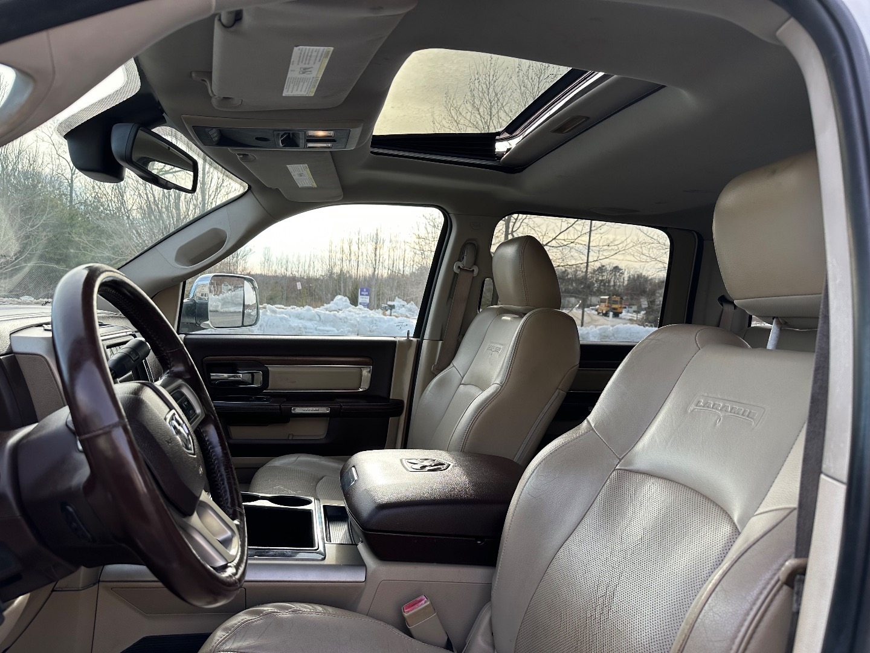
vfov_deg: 56.8
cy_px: 326
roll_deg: -4.5
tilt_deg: -3.0
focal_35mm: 24
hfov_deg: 71.6
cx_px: 435
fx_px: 603
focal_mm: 6.86
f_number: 1.78
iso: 80
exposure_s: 1/672
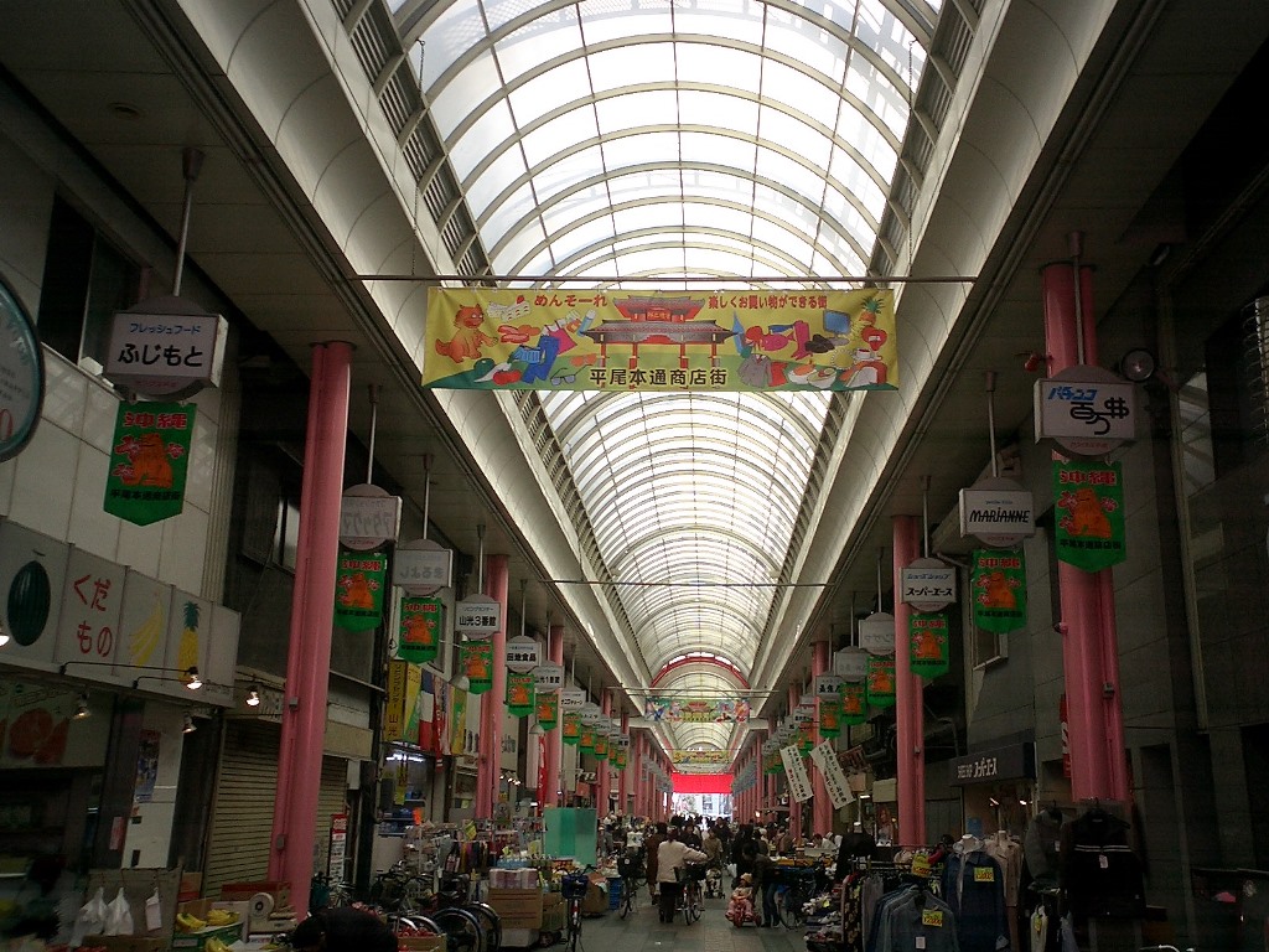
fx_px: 1356
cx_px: 634
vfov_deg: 38.7
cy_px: 476
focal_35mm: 37
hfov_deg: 50.1
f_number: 3.5
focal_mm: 5.6
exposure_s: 1/200
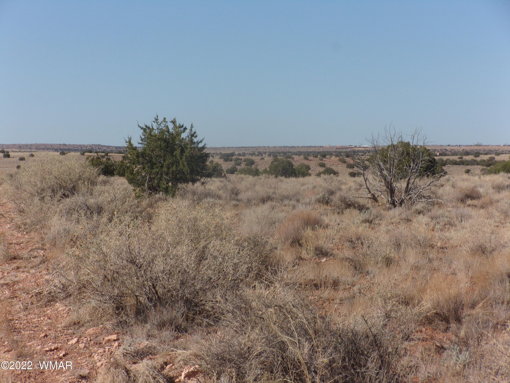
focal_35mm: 115
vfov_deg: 12.9
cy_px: 192
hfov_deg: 17.1
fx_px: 1694
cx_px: 255
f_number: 16.5
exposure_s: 1/80
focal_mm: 20.6
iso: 80
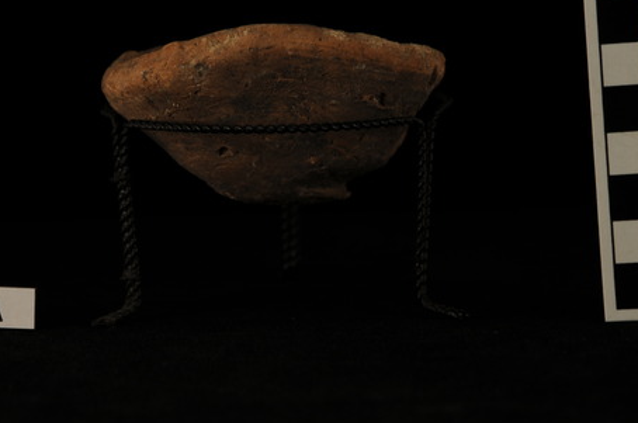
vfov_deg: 6.1
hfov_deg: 9.2
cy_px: 61
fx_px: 3978
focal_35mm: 225
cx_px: 266
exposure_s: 1/100
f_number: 5.6
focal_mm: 85
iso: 200
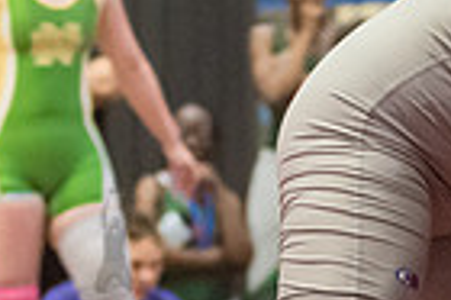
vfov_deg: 3.7
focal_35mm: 367
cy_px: 75
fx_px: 4592
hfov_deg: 5.6
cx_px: 471
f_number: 3.5
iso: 8000
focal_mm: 80
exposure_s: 1/400
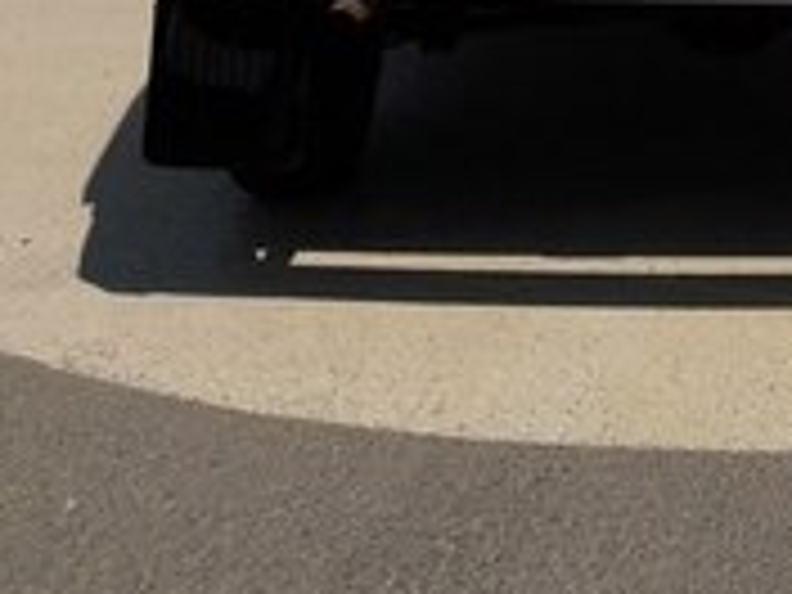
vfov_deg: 16.6
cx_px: 688
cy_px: -346
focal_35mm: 79
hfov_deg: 24.1
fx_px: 1807
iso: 40
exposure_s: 1/5051
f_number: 1.9
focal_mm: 3.7
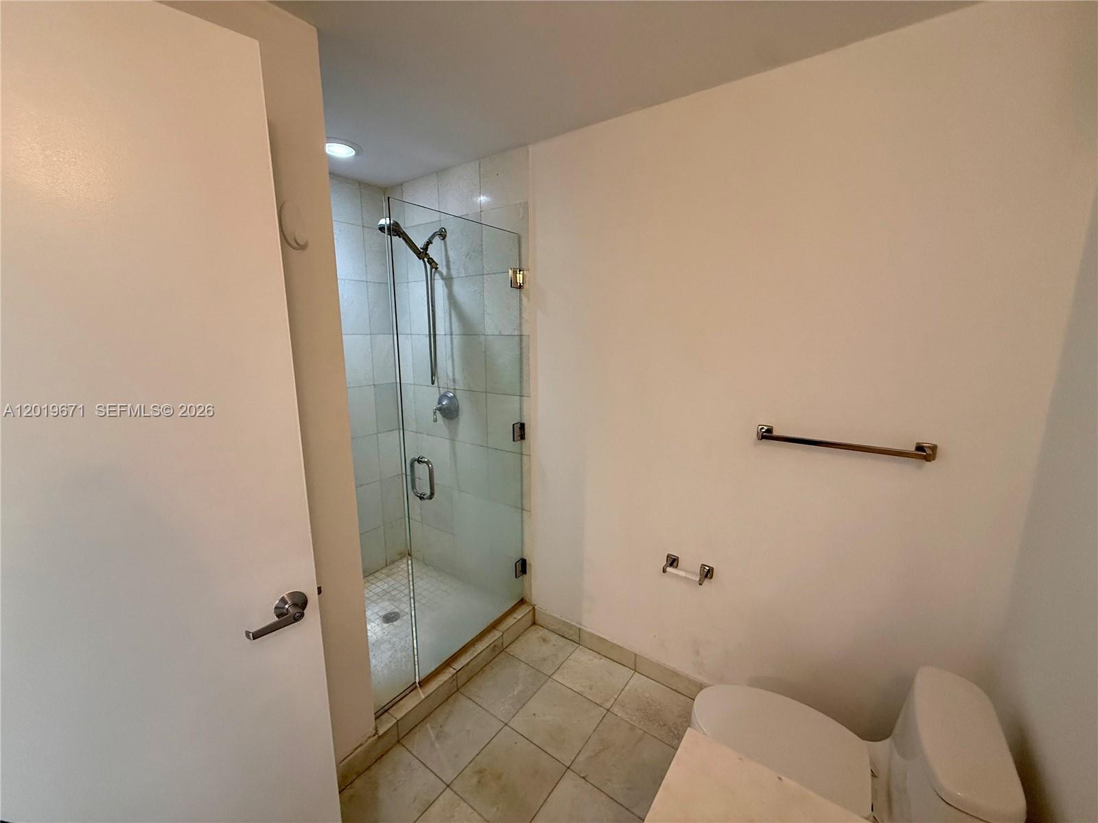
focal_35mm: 14
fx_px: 444
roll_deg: +0.4
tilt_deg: -8.8
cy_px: 412
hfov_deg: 102.1
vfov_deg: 85.7
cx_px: 549
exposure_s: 1/60
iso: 250
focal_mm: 2.22
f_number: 2.2
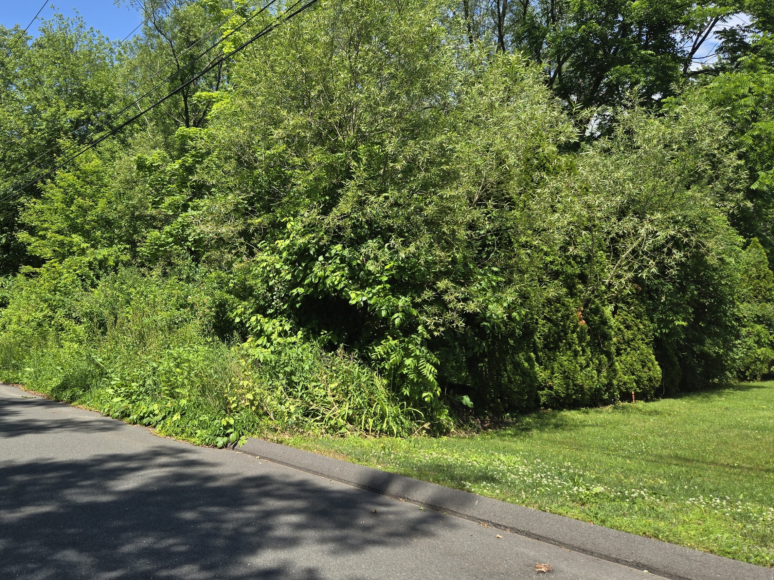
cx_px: 285
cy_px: 230
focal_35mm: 31
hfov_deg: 57.5
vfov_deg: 45.2
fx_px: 693
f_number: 1.8
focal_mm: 5.4
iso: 25
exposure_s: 1/1202
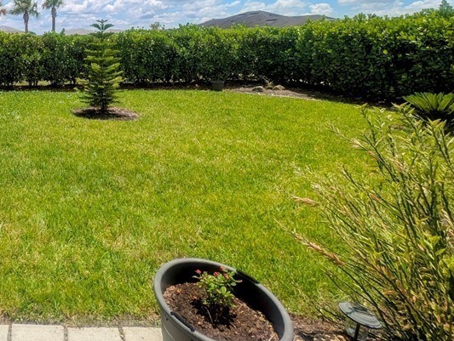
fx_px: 302
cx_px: 39
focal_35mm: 23
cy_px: 65
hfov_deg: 61.3
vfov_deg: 54.6
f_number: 1.95
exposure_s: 1/2625
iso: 40
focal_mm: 2.23
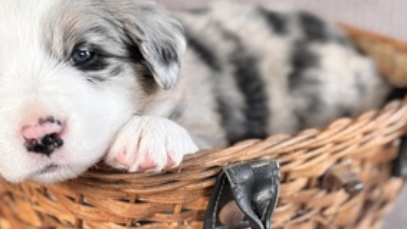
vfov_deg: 15.1
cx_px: 128
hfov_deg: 26.3
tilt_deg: -14.3
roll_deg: -3.7
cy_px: 109
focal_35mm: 80
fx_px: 863
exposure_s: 1/72
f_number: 1.6
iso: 50
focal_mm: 5.96
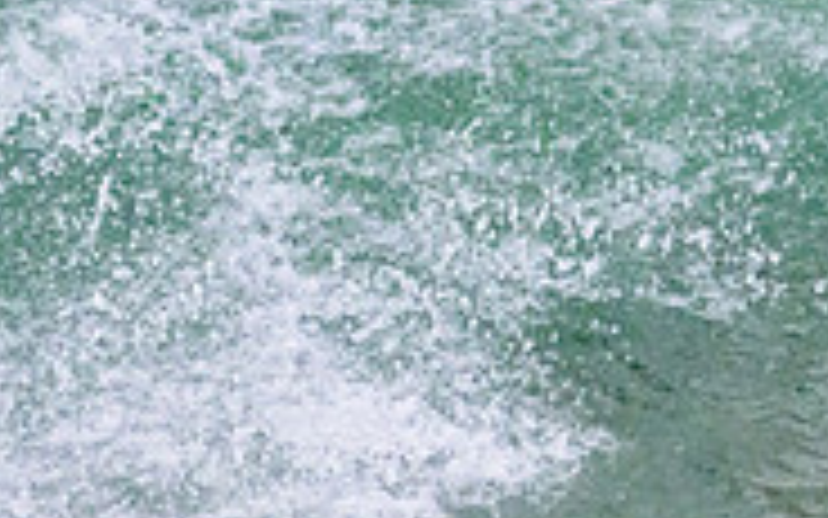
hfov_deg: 0.6
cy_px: -414
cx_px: 655
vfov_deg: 0.4
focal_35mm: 3406
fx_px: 76859
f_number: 11
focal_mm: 800
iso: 2500
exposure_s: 1/2000
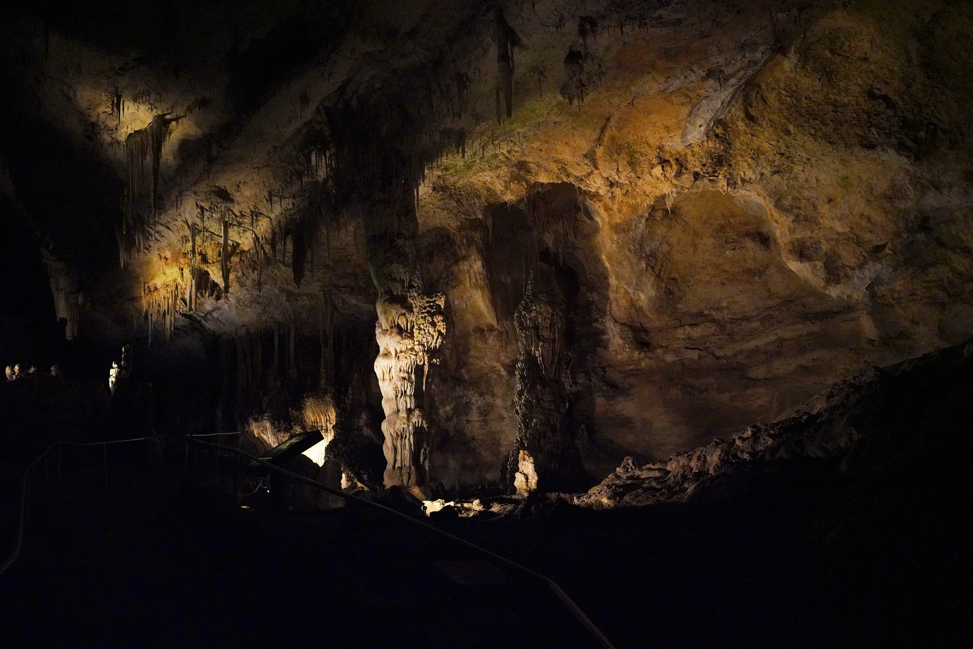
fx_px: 757
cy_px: 324
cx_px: 486
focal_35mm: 28
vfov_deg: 46.4
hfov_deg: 65.5
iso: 12800
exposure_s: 1/100
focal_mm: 28
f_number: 4.5
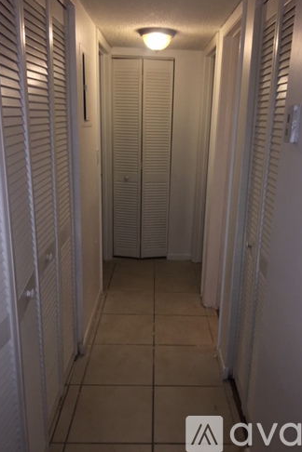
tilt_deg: -15.3
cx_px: 162
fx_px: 390
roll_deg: -0.7
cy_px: 220
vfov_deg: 60.3
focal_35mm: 31
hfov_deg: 42.3
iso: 50
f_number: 2.2
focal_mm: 4.15
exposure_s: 1/30
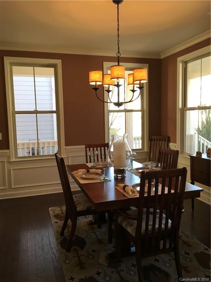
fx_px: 236
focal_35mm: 29
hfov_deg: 48.2
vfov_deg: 61.7
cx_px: 106
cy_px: 141
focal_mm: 4.15
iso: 25
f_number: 2.2
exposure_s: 1/30
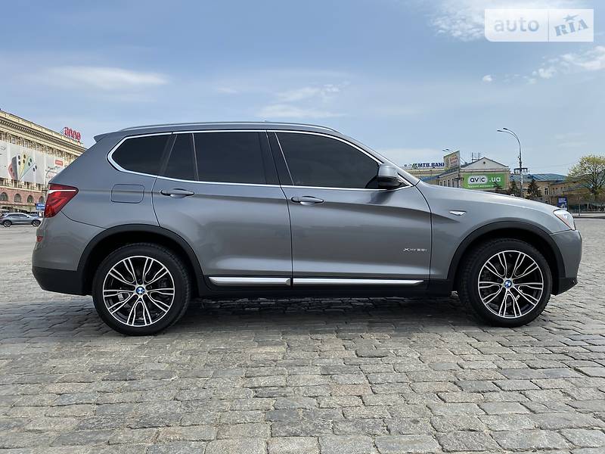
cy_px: 227
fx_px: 454
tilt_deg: -1.6
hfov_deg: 67.3
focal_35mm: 26
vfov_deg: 53.1
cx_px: 302
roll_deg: +1.1
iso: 32
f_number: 1.8
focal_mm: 4.2
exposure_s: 1/3049
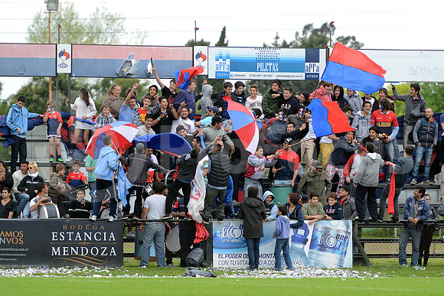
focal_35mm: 270
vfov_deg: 5.1
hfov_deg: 7.6
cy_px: 148
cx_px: 222
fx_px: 3331
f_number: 4
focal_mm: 270
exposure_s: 1/500
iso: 800
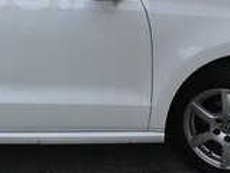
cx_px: 4
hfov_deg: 16.9
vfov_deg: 12.8
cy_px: -12
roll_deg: +2.0
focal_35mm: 114
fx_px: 759
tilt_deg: -9.4
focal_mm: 3.99
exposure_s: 1/1100
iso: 20
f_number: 1.8
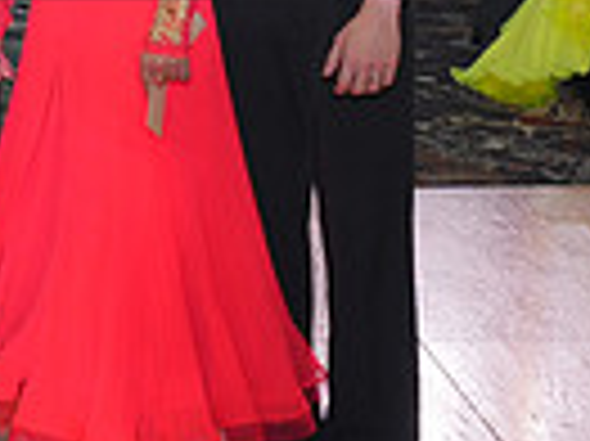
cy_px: -119
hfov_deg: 18.1
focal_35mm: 102
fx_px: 1737
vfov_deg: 14.0
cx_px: -167
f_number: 5.6
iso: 640
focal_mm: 24
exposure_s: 1/200
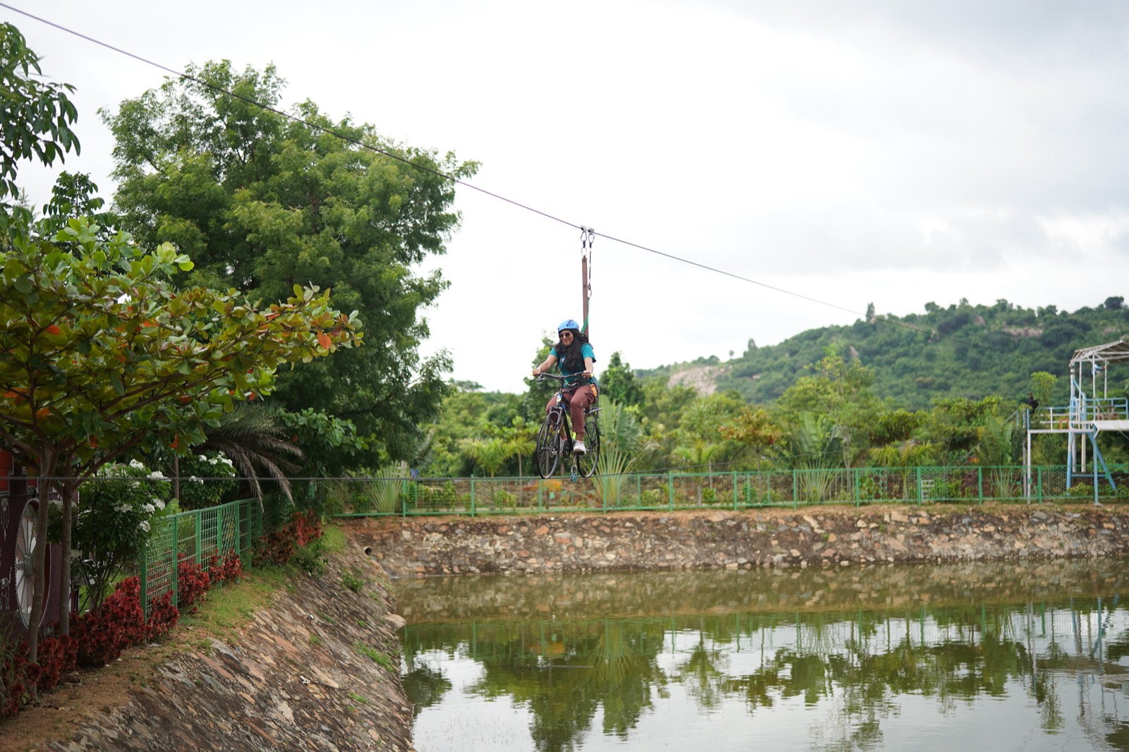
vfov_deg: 27.0
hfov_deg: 39.6
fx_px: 1568
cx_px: 564
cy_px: 376
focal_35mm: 50
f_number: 1.4
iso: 100
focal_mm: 50
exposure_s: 1/1600
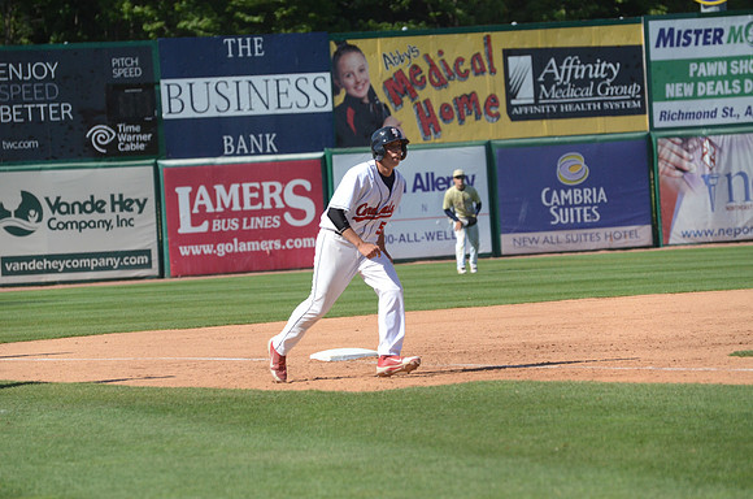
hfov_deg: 7.6
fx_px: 5635
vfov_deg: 5.1
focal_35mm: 270
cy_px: 250
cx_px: 376
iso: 1250
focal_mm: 180
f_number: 5
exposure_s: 1/8000
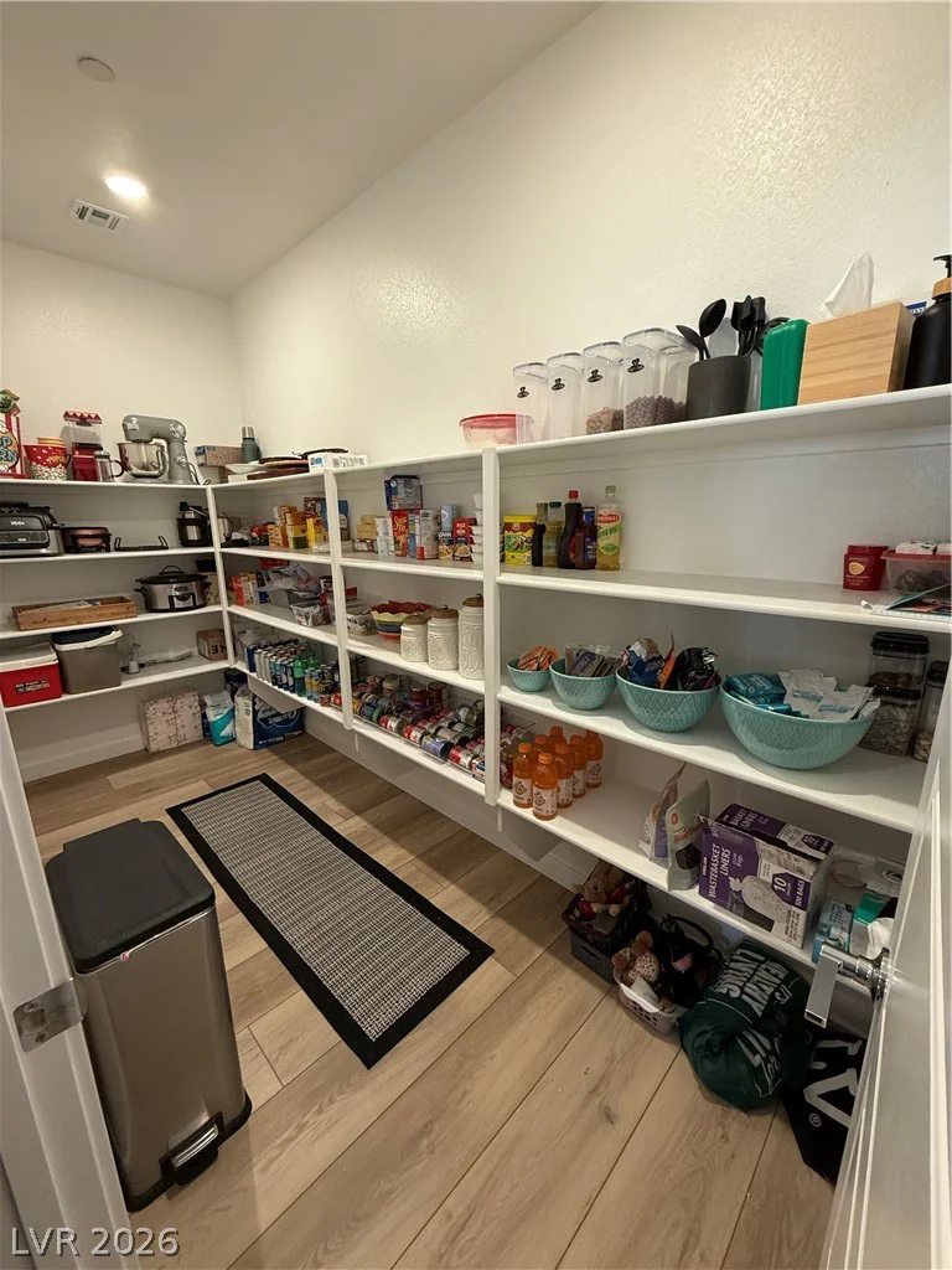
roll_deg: -0.3
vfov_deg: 102.1
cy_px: 635
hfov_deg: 85.7
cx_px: 476
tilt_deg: -13.7
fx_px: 513
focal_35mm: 14
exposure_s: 1/60
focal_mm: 2.22
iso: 250
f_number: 2.2
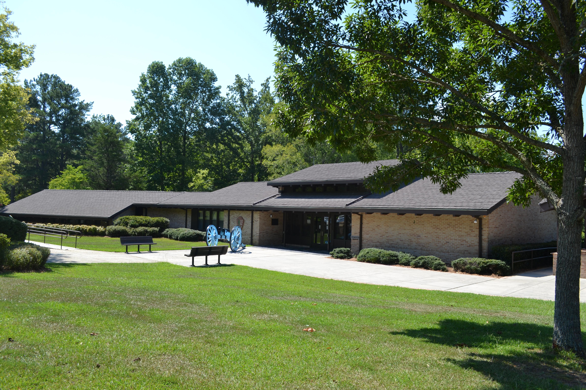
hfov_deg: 67.4
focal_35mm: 27
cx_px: 293
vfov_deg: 47.9
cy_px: 195
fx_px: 439
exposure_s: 1/200
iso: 100
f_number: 7.1
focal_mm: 18
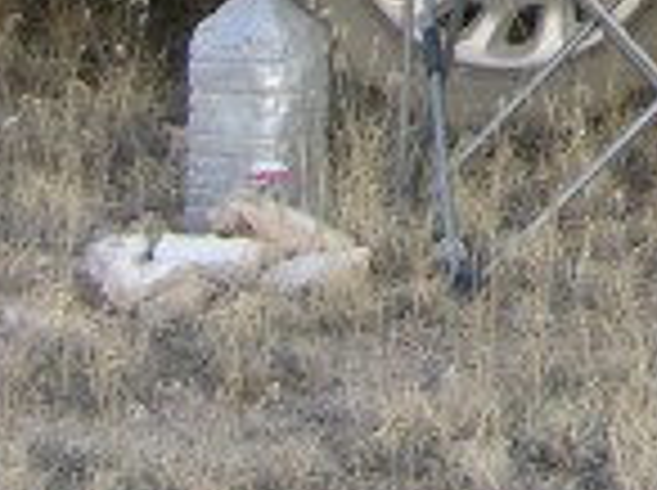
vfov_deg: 3.8
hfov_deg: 5.1
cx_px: 1408
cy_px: -881
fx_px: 7200
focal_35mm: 380
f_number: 3.1
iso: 100
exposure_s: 1/30
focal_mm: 13.7
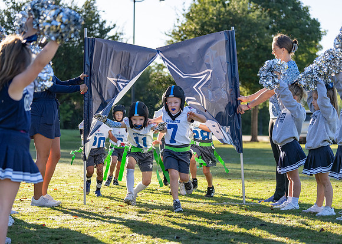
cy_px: 128
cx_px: 176
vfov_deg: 17.4
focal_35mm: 82
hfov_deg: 24.2
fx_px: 799
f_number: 2.8
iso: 200
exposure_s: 1/1600
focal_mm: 70
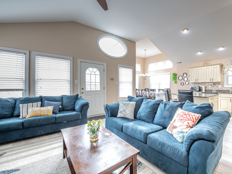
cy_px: 87
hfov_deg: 97.1
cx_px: 131
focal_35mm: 15
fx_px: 101
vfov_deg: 81.2
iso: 64
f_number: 9
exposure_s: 1.6
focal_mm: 14
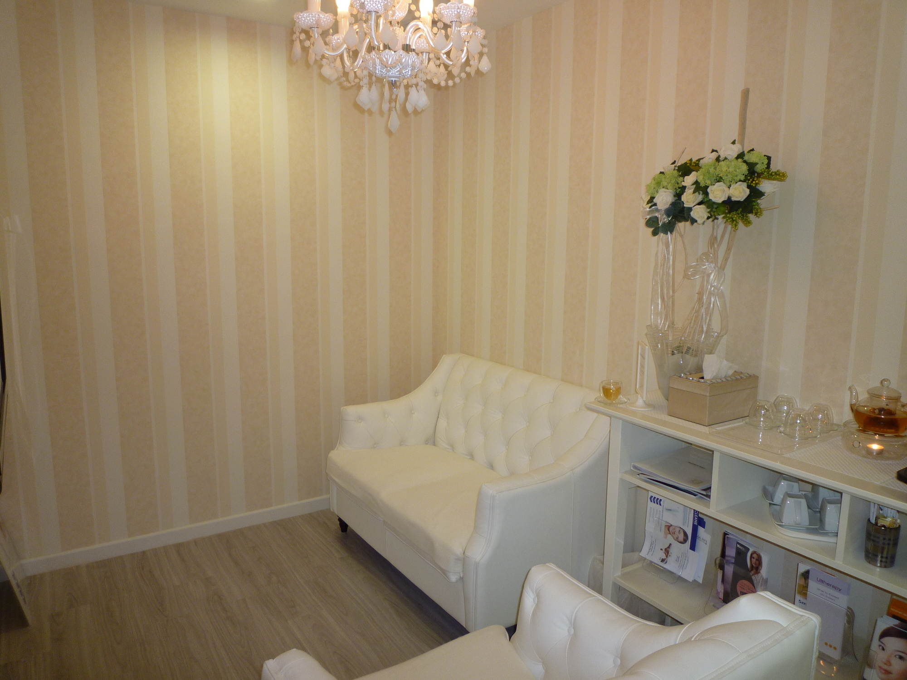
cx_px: 454
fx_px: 655
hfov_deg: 69.4
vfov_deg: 54.9
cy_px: 340
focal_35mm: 25
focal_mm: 4.4
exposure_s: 1/30
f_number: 2.8
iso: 100
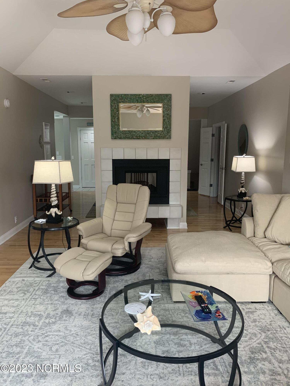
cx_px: 145
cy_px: 193
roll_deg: +0.1
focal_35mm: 26
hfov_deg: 53.1
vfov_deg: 67.3
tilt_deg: -7.2
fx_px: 290
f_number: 1.8
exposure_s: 1/60
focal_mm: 4.25
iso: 125
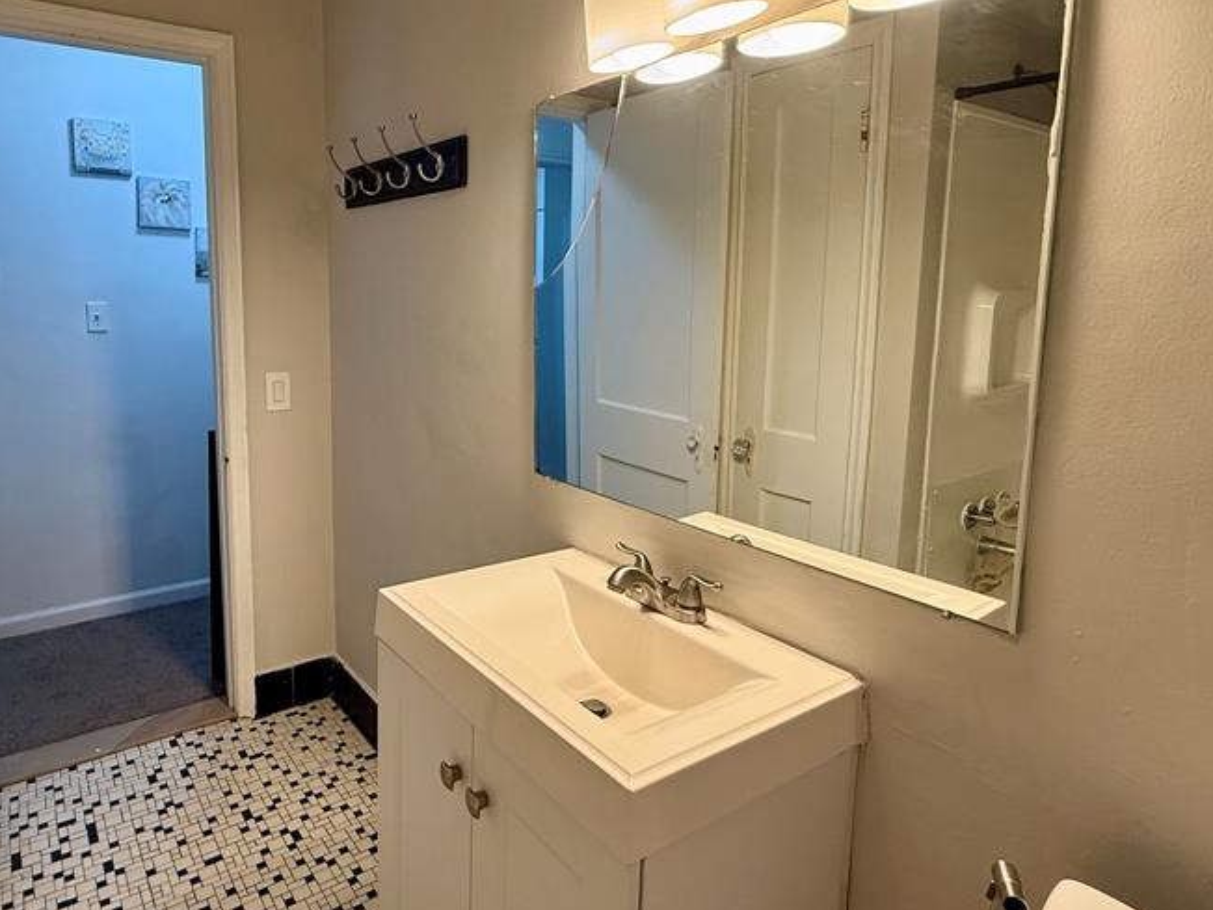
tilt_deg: -7.2
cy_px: 385
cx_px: 500
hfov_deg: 75.7
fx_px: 771
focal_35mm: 22
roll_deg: -0.8
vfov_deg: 60.8
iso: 160
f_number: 2.2
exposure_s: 1/120
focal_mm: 2.22
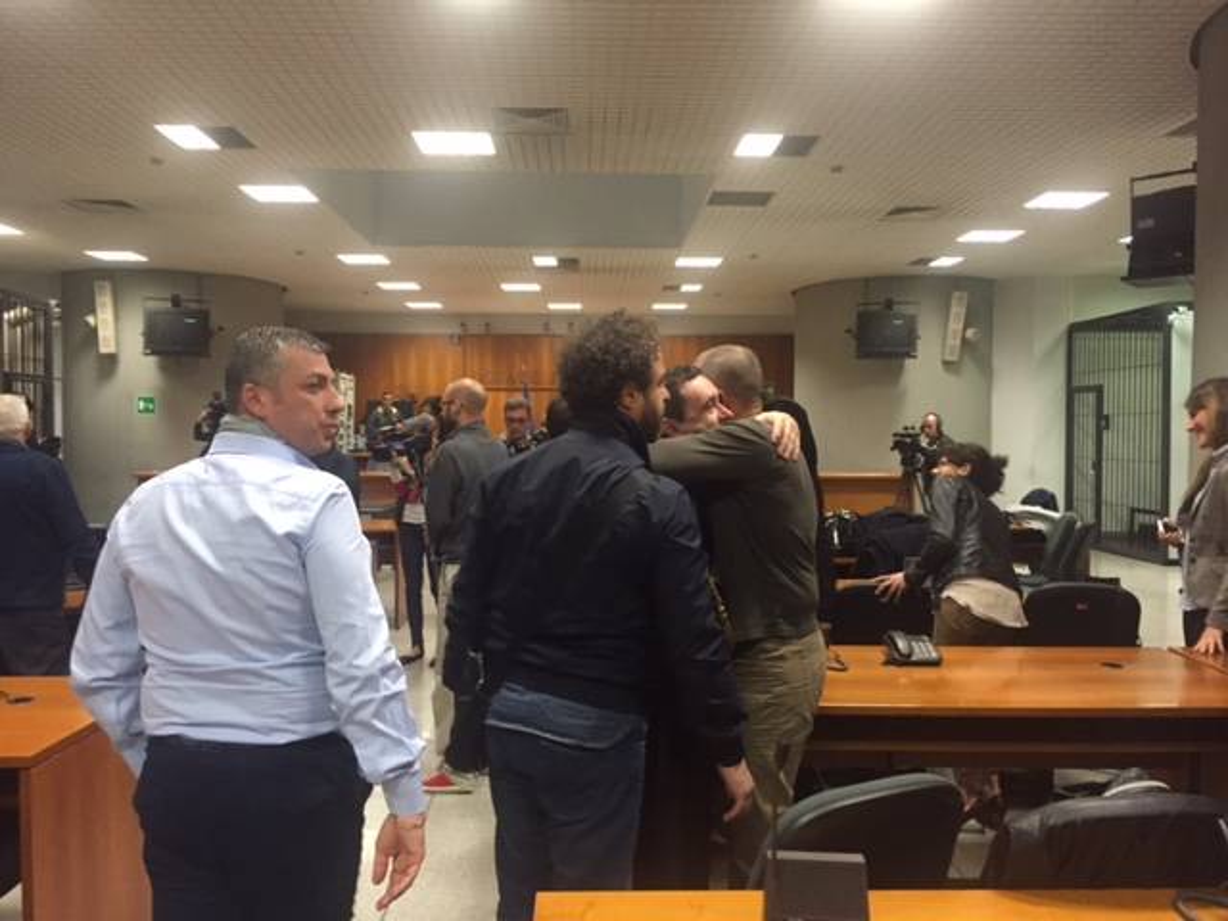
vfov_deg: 48.2
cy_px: 460
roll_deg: -0.5
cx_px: 614
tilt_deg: -1.9
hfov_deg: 61.7
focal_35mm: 29
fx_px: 1029
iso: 250
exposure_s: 1/25
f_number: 2.2
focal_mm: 4.15
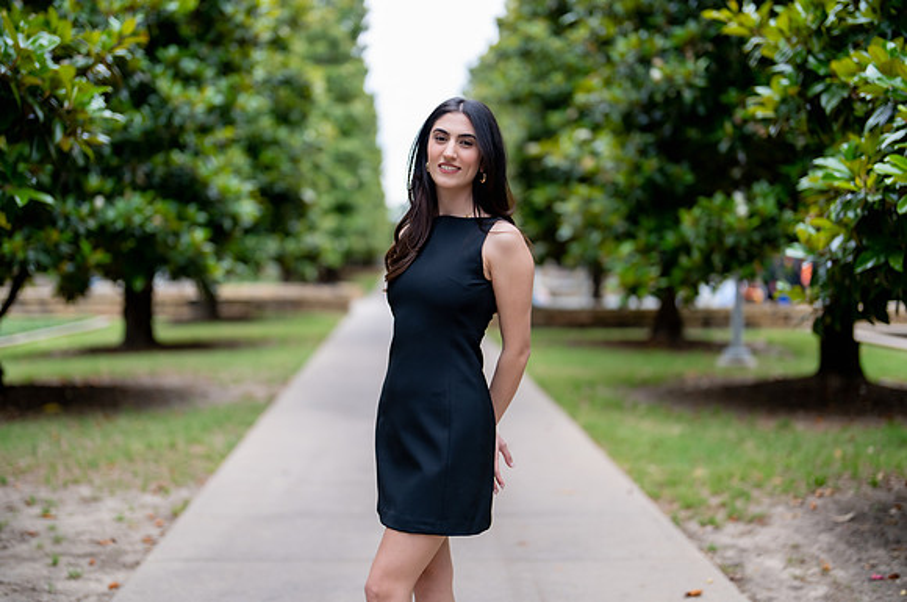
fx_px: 1326
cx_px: 439
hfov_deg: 37.8
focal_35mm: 53
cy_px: 290
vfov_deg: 25.6
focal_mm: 50
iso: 125
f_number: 1.2
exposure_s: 1/320
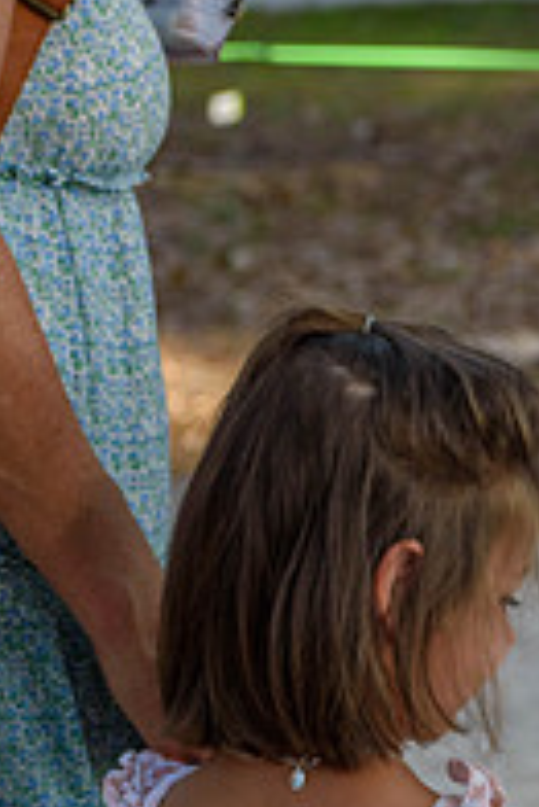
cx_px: 580
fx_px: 5403
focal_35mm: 241
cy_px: 889
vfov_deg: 8.5
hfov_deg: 5.7
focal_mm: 70
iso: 400
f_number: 5.6
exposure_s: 1/500
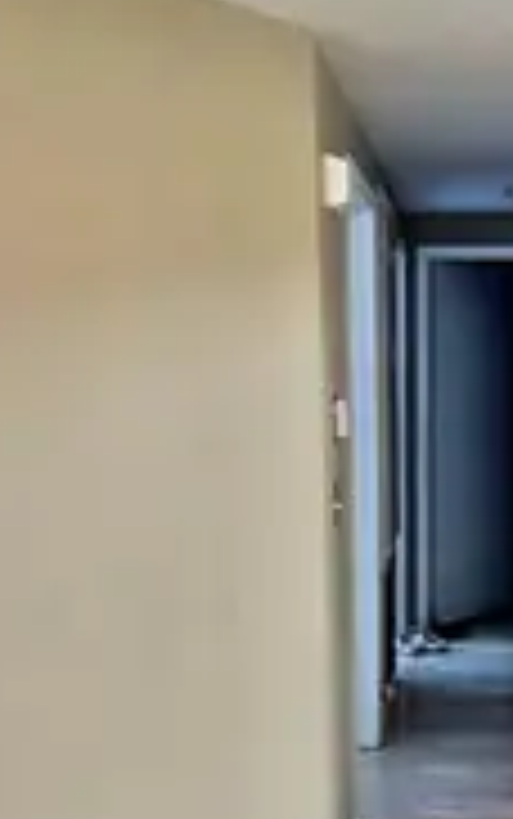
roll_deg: +0.7
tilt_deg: -9.8
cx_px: 418
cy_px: 562
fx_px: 1251
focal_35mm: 56
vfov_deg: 35.8
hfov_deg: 22.8
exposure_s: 1/60
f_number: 1.78
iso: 400
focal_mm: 6.86
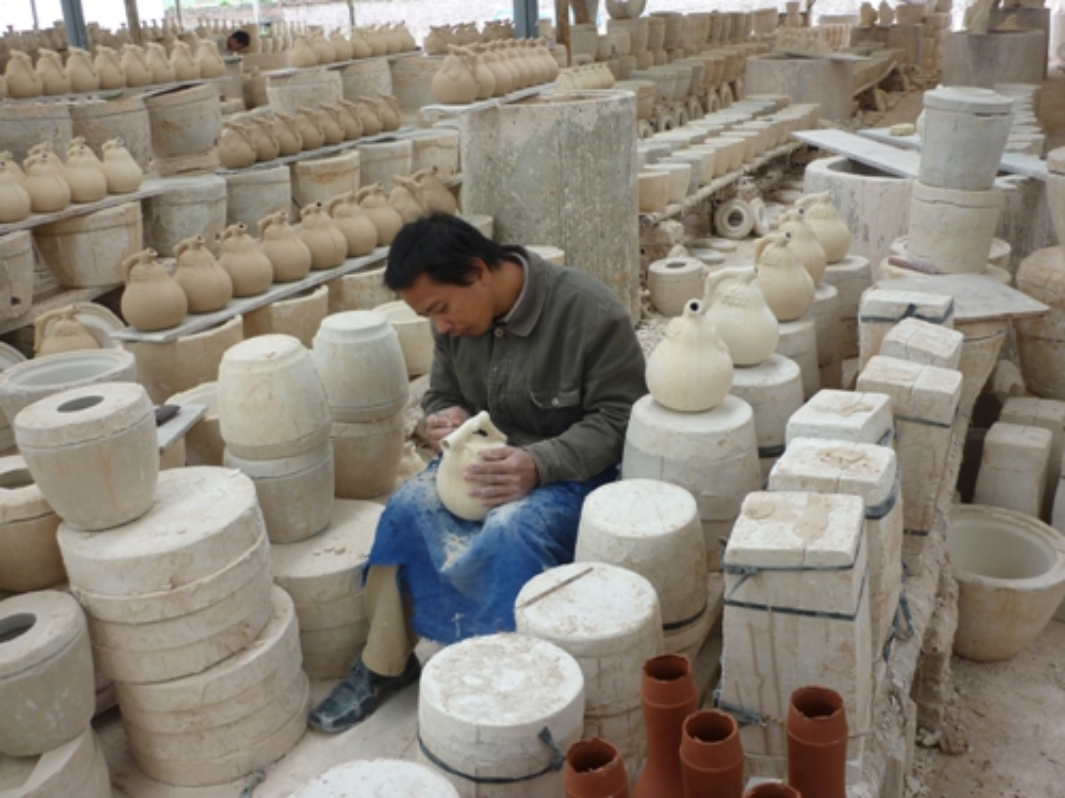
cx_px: 532
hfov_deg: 55.4
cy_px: 399
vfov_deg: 42.9
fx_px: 1015
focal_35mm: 33
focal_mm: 5.5
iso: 80
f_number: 2.8
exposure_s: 1/30
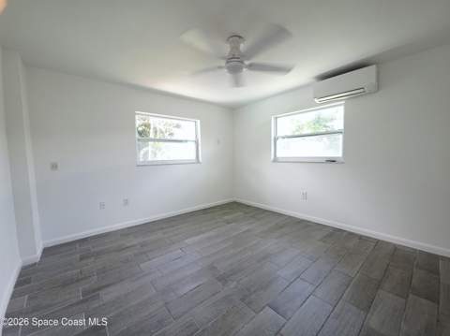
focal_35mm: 13
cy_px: 168
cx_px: 225
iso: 40
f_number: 1.9
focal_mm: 2.2
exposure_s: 1/30
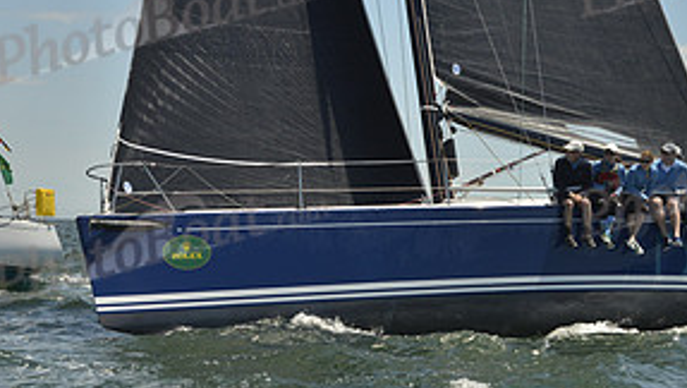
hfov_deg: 14.5
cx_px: 455
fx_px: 2698
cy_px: 334
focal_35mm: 148
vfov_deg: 8.2
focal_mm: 70
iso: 280
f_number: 8
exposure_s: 1/1600
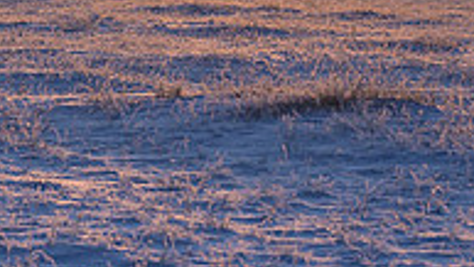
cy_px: -12
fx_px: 3950
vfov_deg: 3.9
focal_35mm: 314
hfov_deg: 6.8
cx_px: 22
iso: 125
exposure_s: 1/640
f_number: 7.1
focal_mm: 100
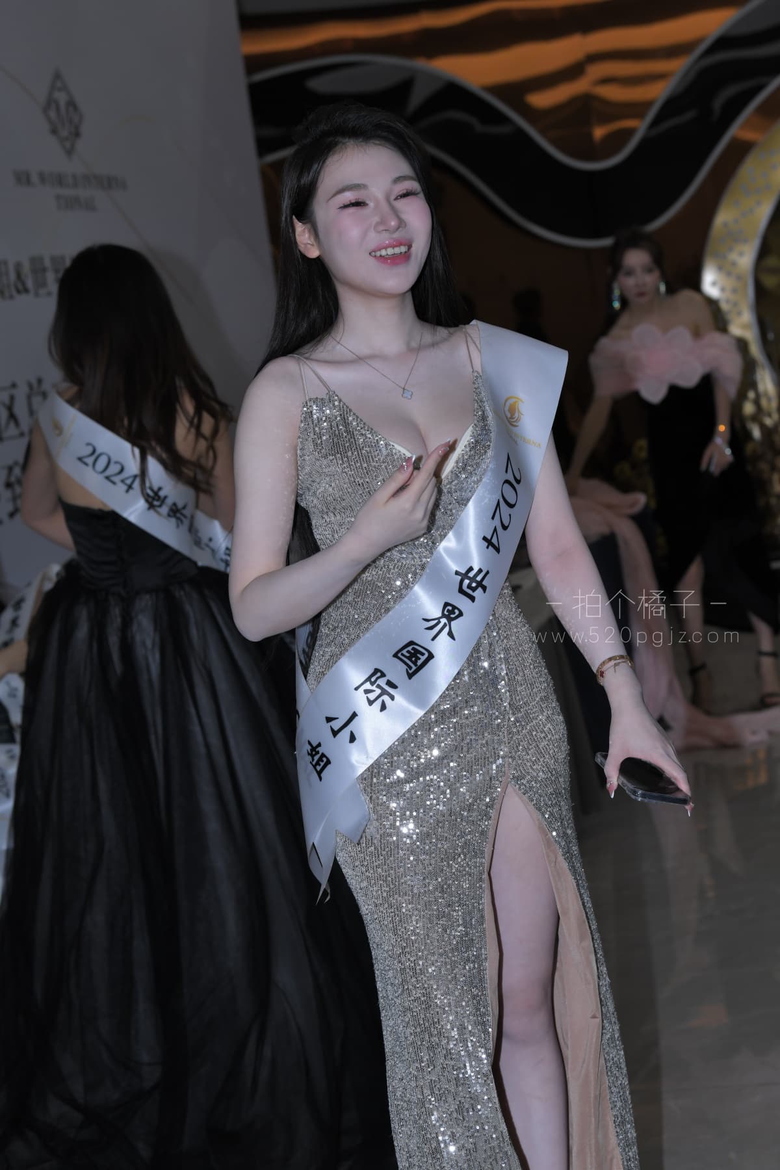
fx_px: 2275
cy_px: 585
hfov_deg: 19.5
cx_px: 390
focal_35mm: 70
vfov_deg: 28.8
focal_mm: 70
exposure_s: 1/250
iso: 320
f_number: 5.6
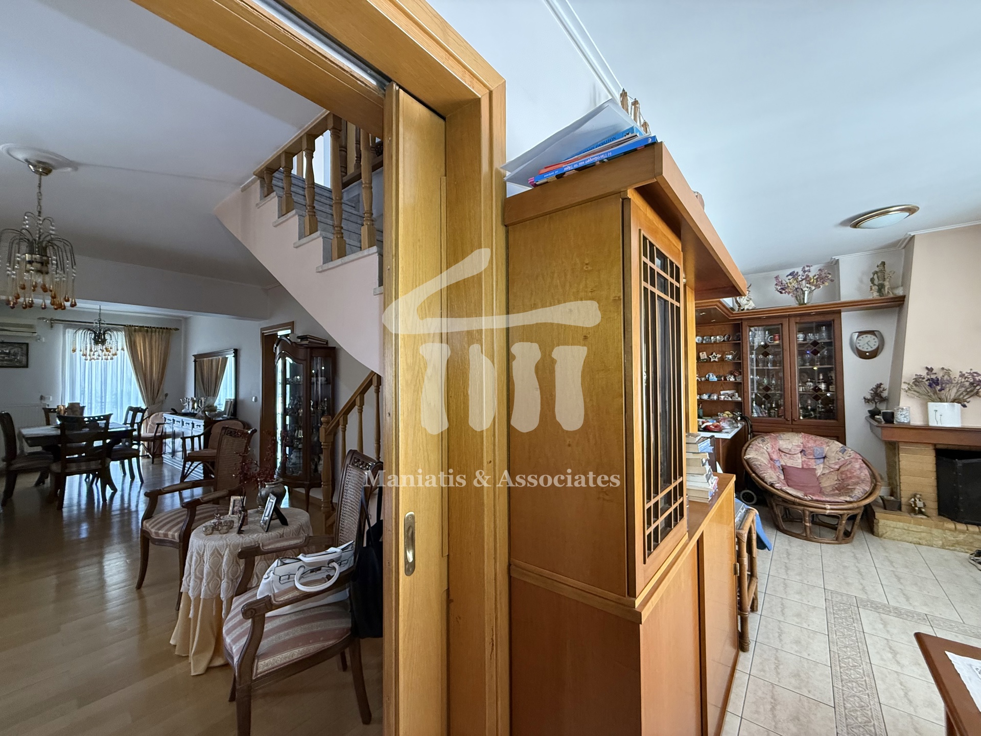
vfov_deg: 85.7
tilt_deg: +3.5
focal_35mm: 14
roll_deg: +0.8
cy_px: 368
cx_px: 490
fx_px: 397
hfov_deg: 102.1
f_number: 2.2
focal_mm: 2.22
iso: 400
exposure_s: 1/86
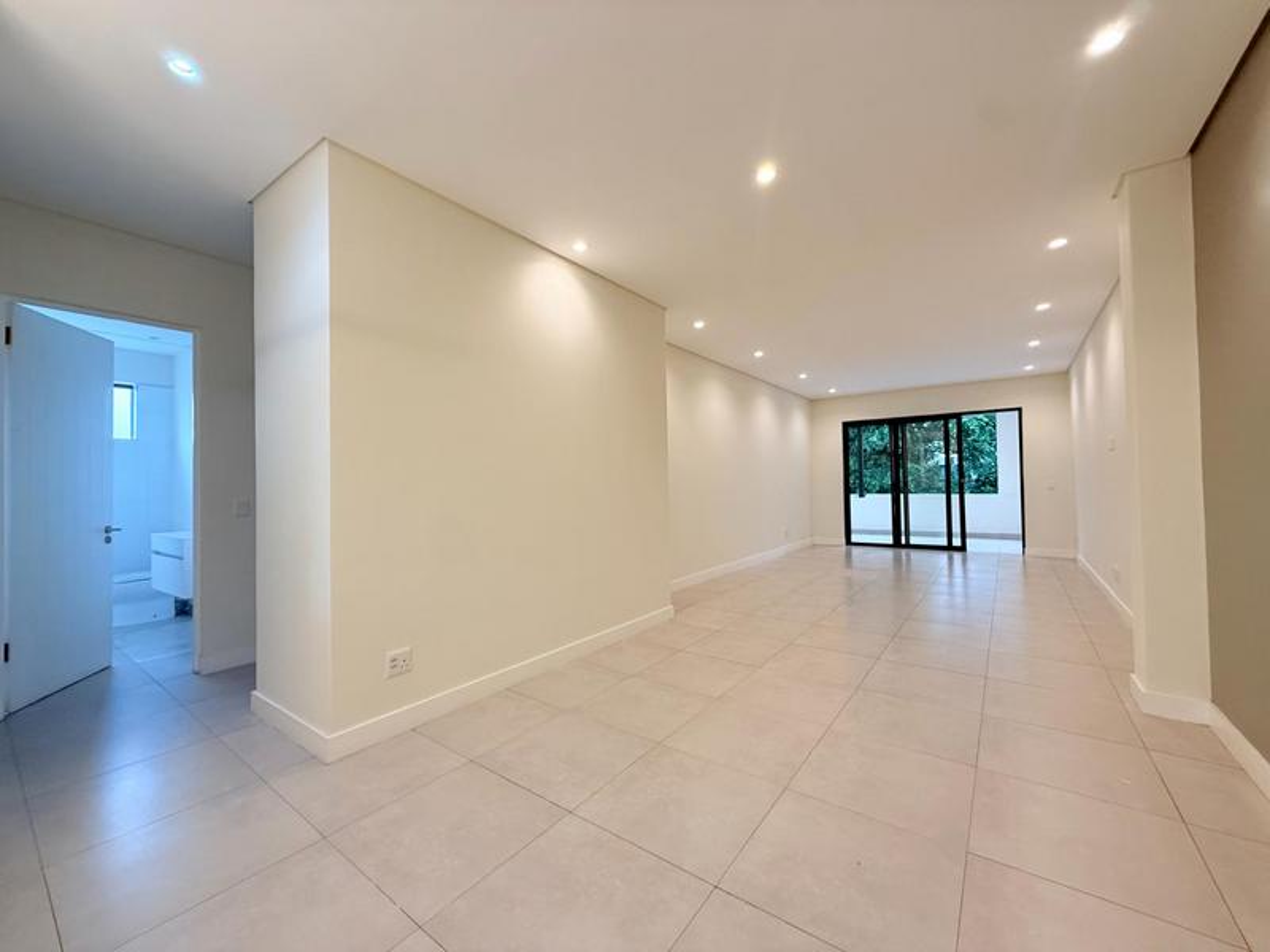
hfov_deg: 102.1
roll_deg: +0.5
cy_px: 476
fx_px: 514
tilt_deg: +0.6
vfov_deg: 85.7
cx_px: 635
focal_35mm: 14
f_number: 2.2
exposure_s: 1/100
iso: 200
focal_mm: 2.22
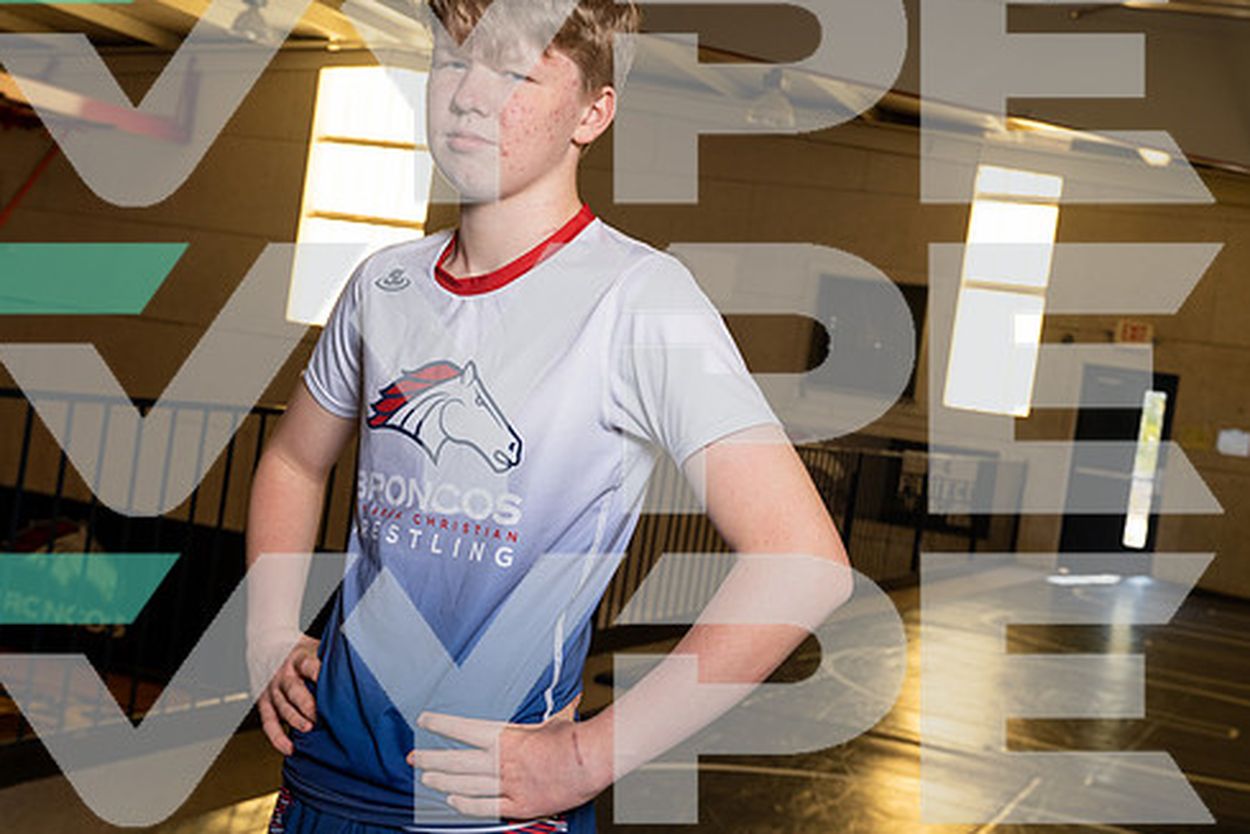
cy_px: 380
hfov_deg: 38.9
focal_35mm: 51
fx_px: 1771
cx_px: 573
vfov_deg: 26.5
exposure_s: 1/125
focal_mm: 43
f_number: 7.1
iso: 800
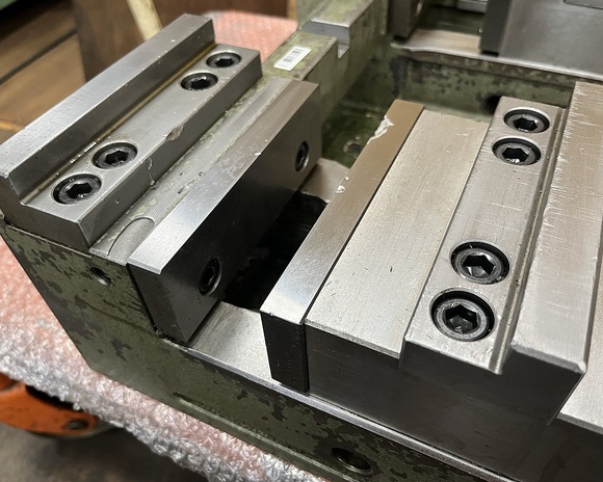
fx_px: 500
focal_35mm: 28
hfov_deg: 62.2
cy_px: 241
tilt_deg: -47.4
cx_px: 299
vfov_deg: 51.5
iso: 250
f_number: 1.6
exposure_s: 1/60
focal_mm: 5.1
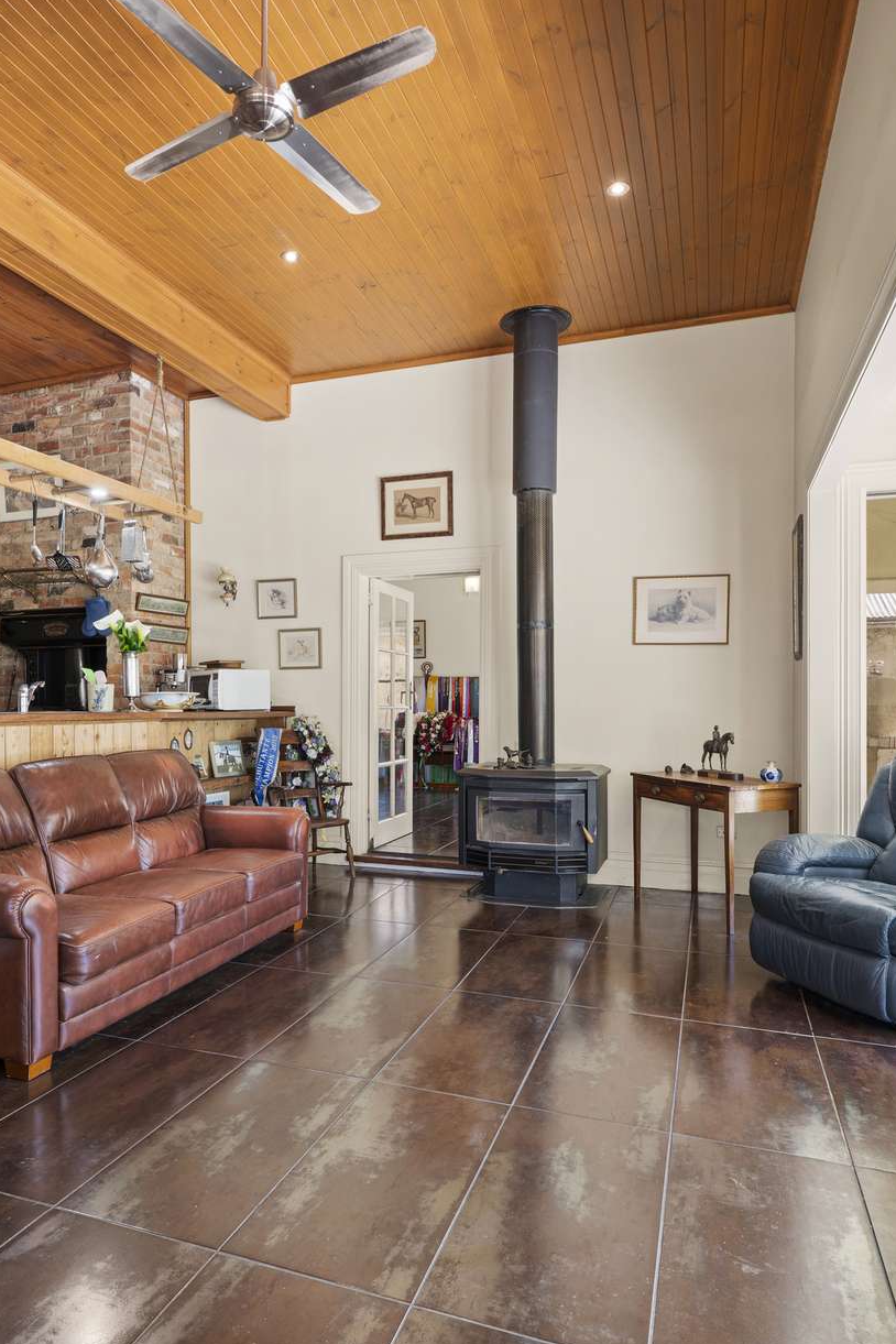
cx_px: 400
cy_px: 697
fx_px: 821
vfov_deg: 78.6
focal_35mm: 22
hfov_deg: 57.1
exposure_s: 1/2
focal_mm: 14
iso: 250
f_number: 9
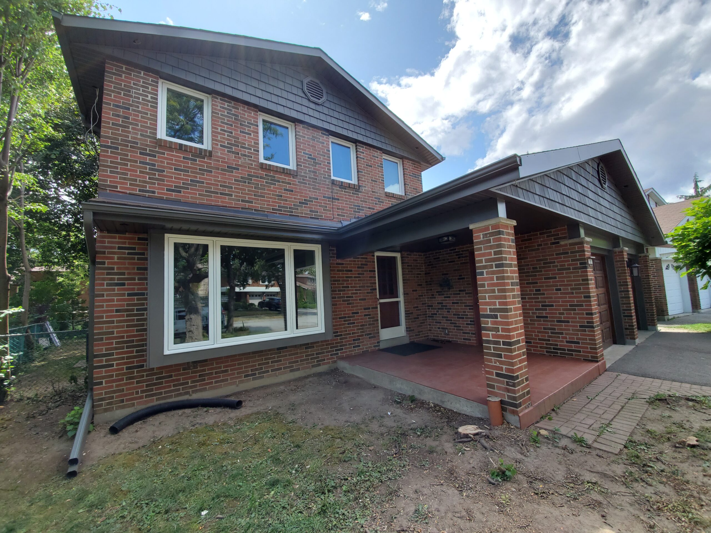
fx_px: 267
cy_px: 266
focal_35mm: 13
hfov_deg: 106.2
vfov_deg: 89.9
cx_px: 356
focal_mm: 1.8
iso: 50
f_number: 2.2
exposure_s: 1/394
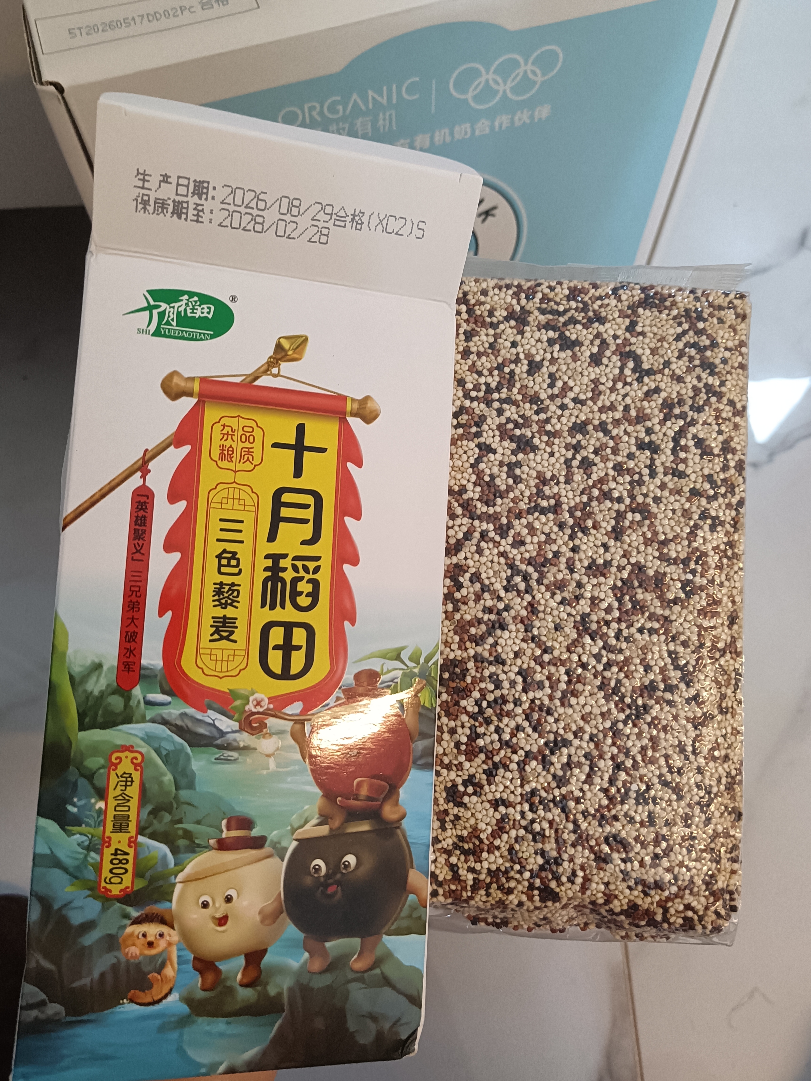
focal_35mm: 27
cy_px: 540
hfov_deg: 51.4
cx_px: 406
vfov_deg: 65.3
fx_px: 843
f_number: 1.9
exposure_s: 1/33.3
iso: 1110
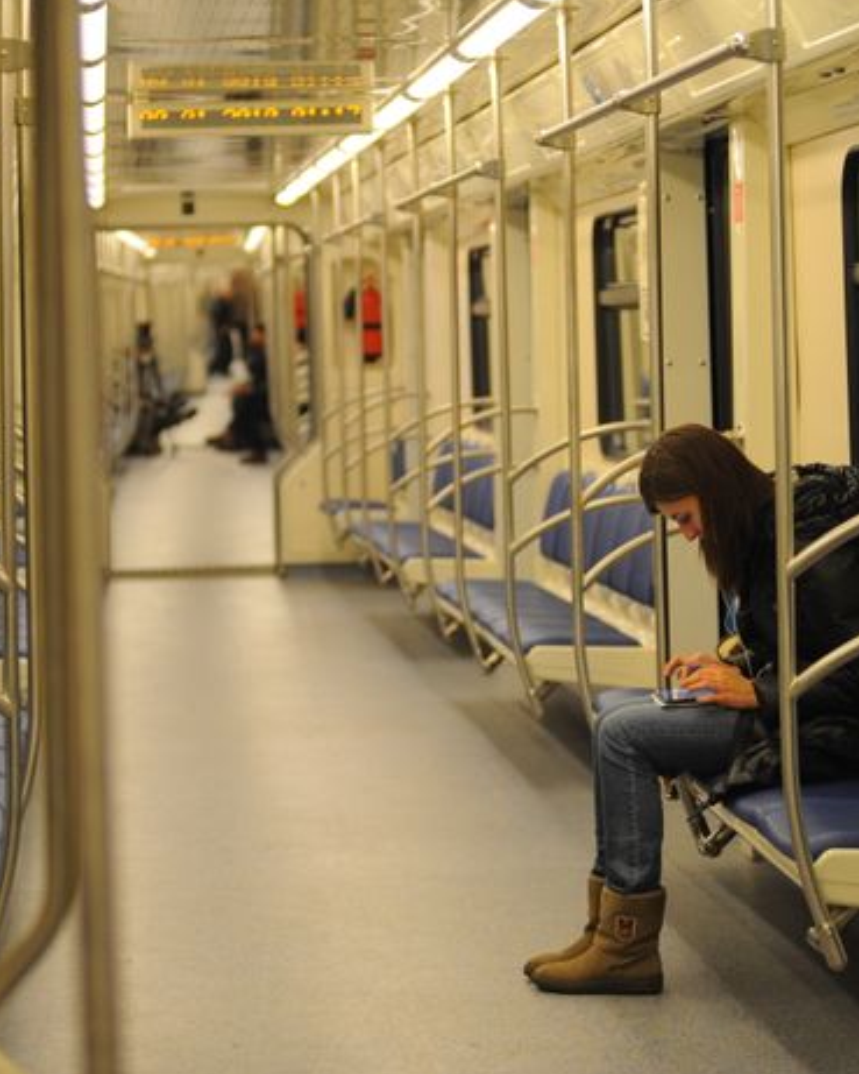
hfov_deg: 13.5
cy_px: 536
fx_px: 3622
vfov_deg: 16.9
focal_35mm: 114
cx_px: 489
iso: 1600
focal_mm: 80
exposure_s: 1/320
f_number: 2.8
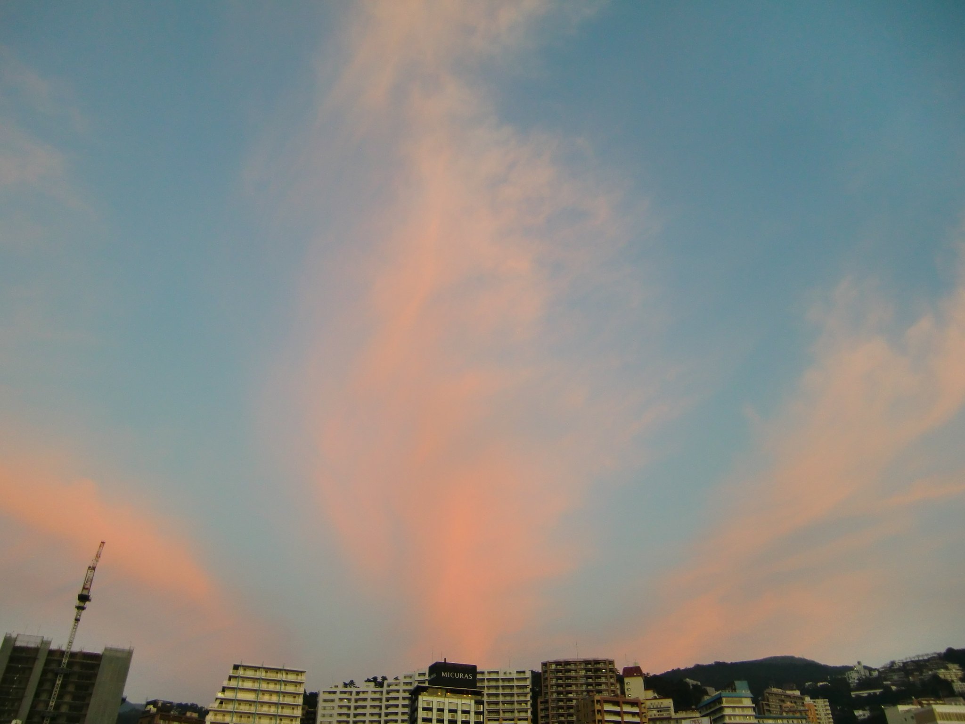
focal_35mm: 28
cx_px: 482
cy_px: 362
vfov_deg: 49.7
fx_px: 781
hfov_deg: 63.4
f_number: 2.6
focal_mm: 4.9
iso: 100
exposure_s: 1/100
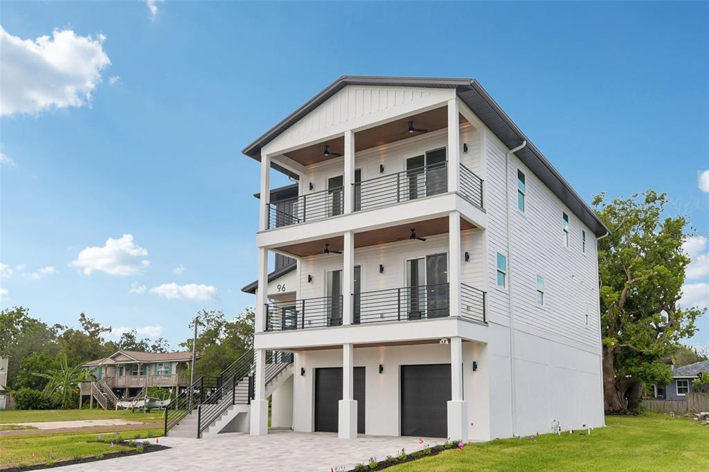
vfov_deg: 44.9
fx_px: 571
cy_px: 236
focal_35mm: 29
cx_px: 354
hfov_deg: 63.7
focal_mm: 29
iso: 400
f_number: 8
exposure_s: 1/1600
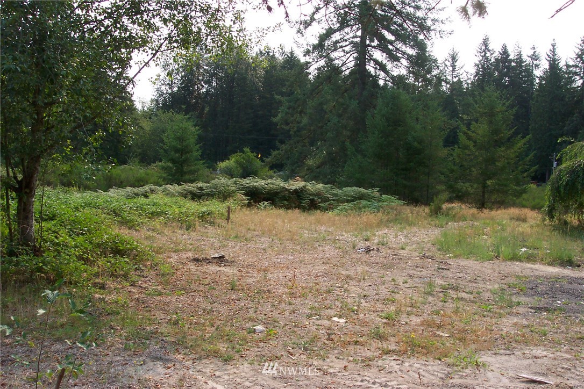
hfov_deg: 50.7
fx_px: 616
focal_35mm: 38
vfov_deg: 35.1
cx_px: 292
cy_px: 194
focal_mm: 8
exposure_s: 1/350
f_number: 4.8
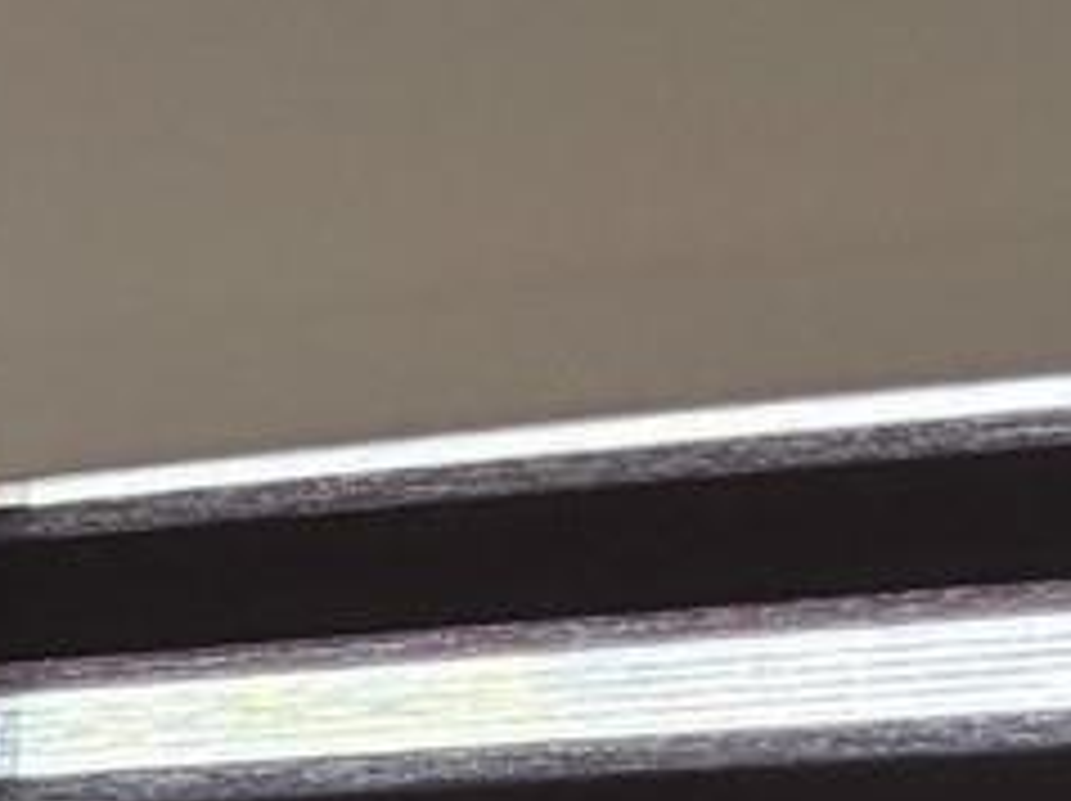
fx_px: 5409
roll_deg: +0.4
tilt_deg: -9.4
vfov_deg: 7.7
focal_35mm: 175
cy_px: 2115
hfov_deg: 9.1
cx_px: -2151
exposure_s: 1/60
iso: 400
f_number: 1.6
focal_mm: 5.96
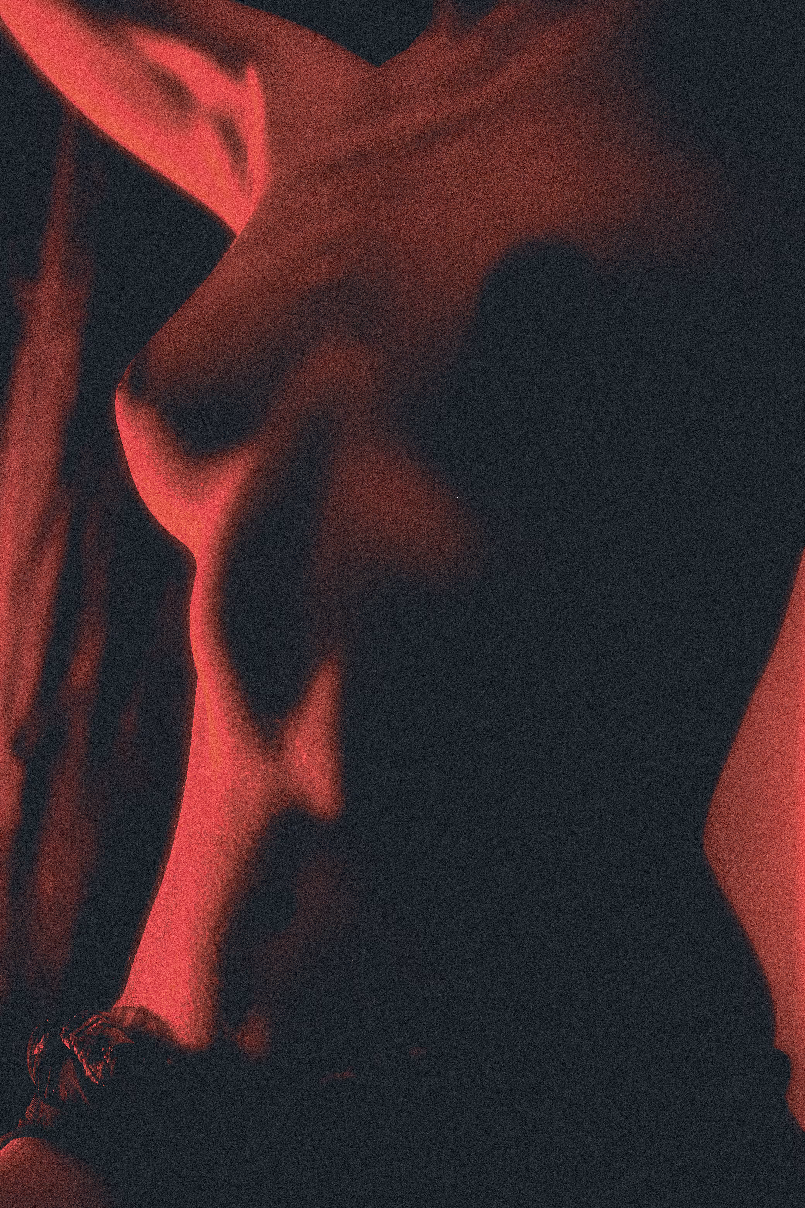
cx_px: 402
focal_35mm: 56
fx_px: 1878
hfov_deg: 24.2
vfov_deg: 35.6
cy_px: 604
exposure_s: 1/100
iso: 500
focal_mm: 37.6
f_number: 2.8
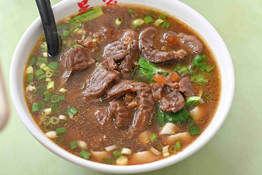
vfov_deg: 18.2
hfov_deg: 27.0
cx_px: 131
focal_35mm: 75
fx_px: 546
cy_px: 88
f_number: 3.2
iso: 900
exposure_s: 1/200
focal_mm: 50
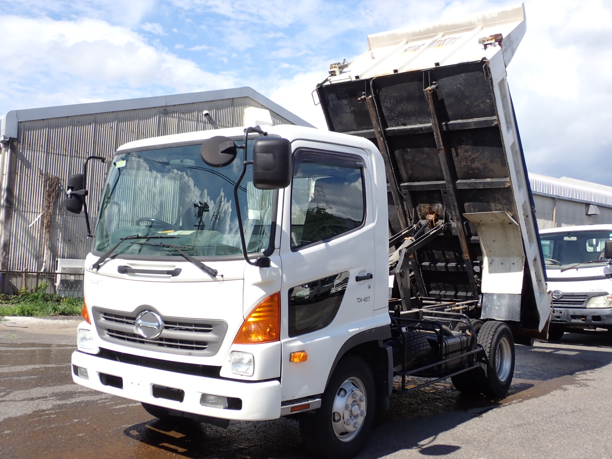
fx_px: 672
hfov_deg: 49.0
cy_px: 230
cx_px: 306
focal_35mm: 38
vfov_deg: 37.7
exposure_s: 1/640
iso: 100
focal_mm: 6.83
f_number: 3.5
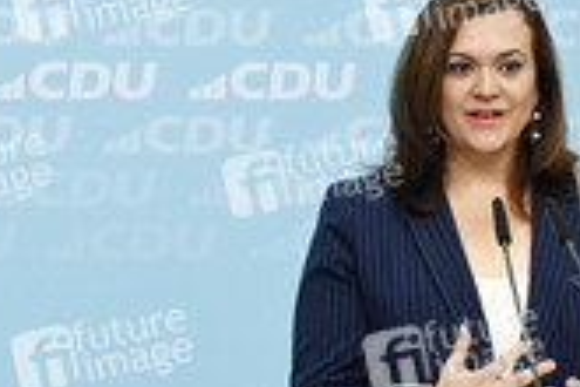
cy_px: 264
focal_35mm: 491
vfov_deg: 2.8
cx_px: 9
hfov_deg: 4.2
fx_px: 7910
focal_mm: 180
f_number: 5
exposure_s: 1/640
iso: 4000
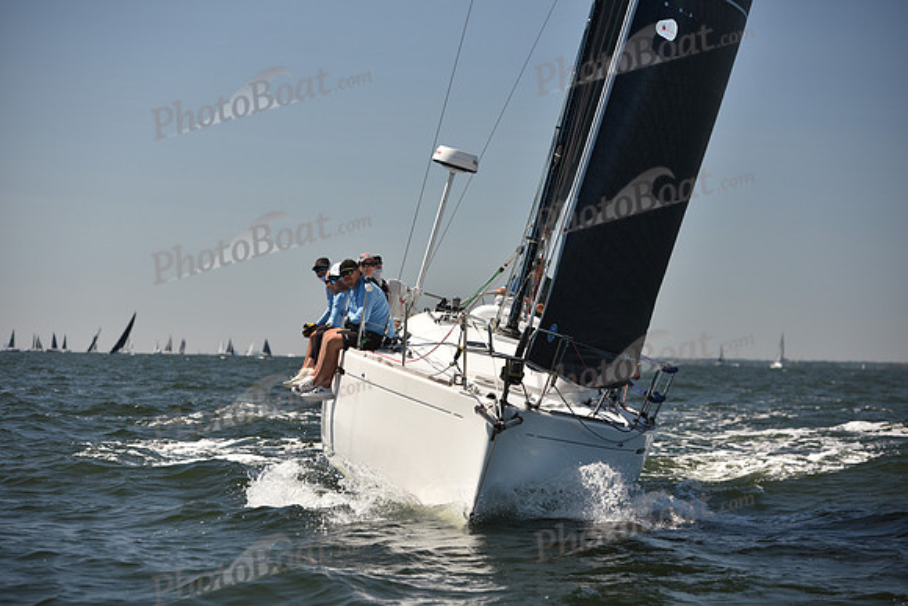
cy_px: 303
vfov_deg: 12.2
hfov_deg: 18.3
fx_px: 2825
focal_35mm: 112
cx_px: 454
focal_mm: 112
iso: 250
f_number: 4.5
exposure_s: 1/1250
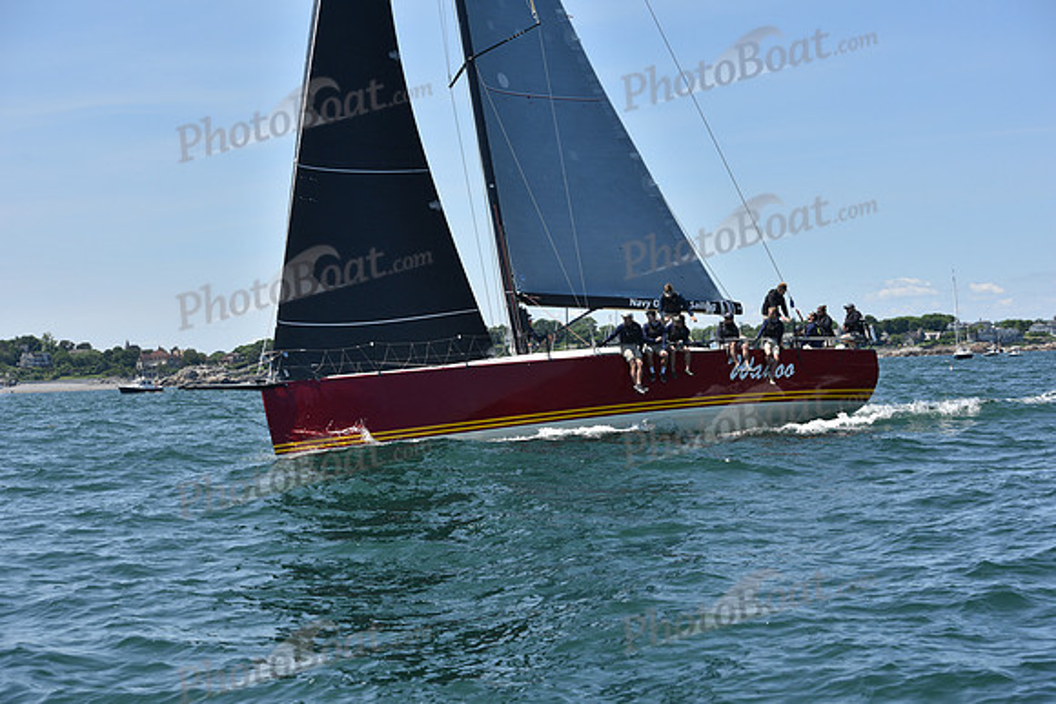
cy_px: 352
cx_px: 528
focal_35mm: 70
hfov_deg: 28.8
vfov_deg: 19.5
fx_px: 2054
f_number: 8
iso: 250
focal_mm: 70
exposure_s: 1/1000
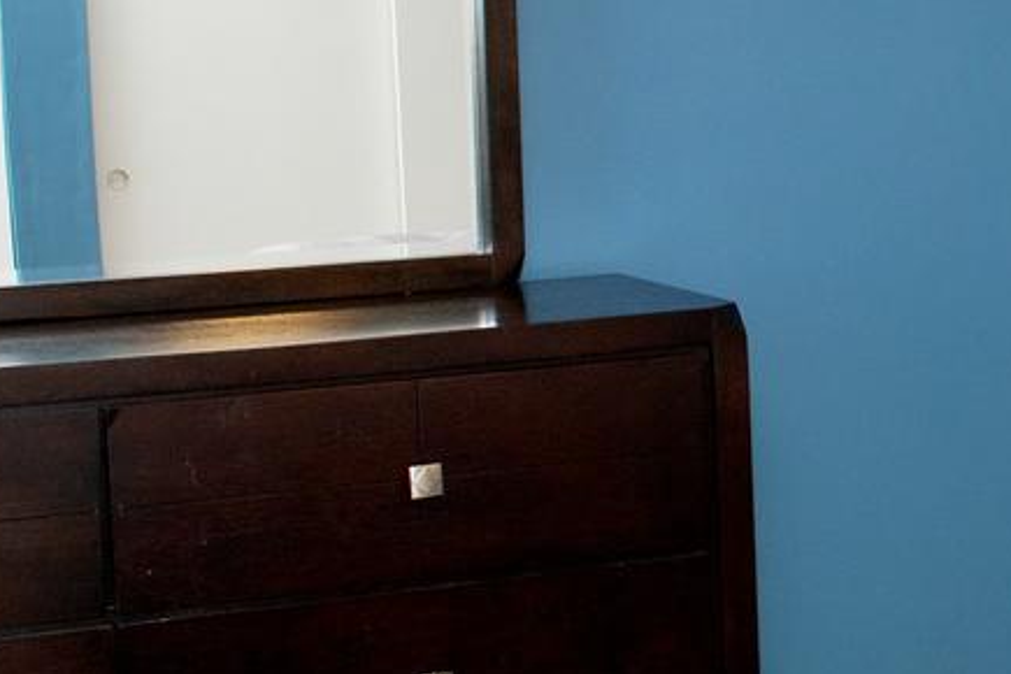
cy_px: 117
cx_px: 1341
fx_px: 3173
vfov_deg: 12.1
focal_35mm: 113
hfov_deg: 17.0
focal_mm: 24
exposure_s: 1/40
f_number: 8
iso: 500
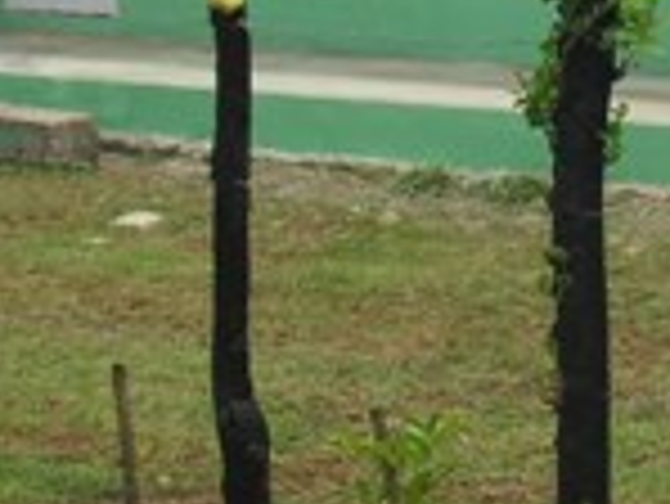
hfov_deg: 12.5
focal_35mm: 150
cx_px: 998
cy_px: -108
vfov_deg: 9.8
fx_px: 2906
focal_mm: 6.3
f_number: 8.4
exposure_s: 1/250
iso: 100
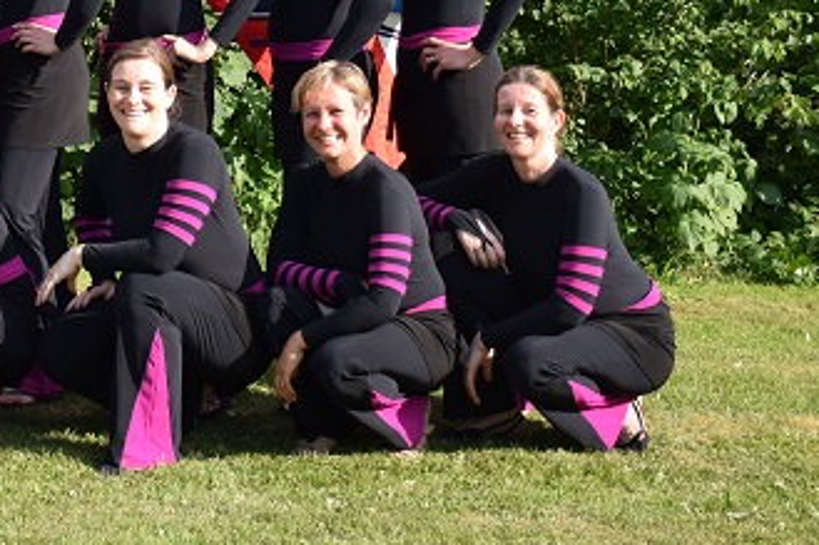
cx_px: 27
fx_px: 2387
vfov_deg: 12.9
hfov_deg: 19.0
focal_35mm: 105
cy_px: 12
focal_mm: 32
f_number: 5
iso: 400
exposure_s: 1/1250
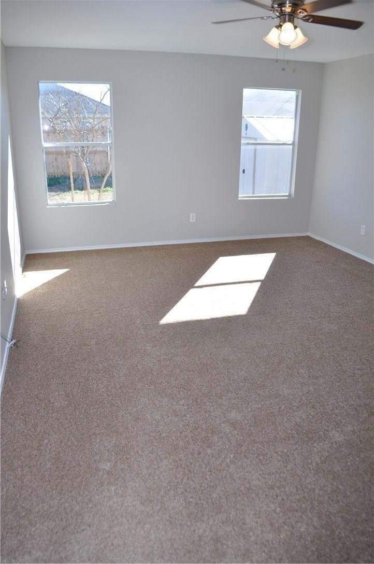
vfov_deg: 67.5
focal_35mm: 27
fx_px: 422
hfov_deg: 47.8
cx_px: 187
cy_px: 282
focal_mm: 18
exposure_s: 1/125
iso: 200
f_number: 5.6
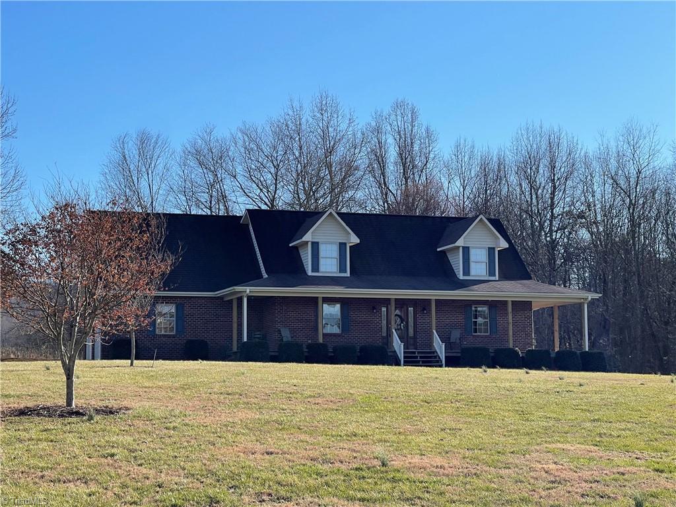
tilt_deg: +6.5
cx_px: 338
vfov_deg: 22.9
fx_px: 1250
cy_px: 254
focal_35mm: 64
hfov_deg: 30.3
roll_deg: +1.0
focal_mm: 7.5
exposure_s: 1/1292
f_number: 2.2
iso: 20
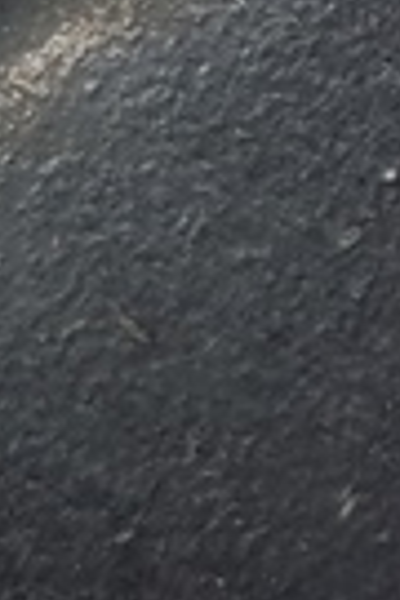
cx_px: 831
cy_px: 138
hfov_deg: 6.5
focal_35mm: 205
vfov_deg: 10.0
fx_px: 3416
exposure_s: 1/100
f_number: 1.7
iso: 64
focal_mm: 4.2
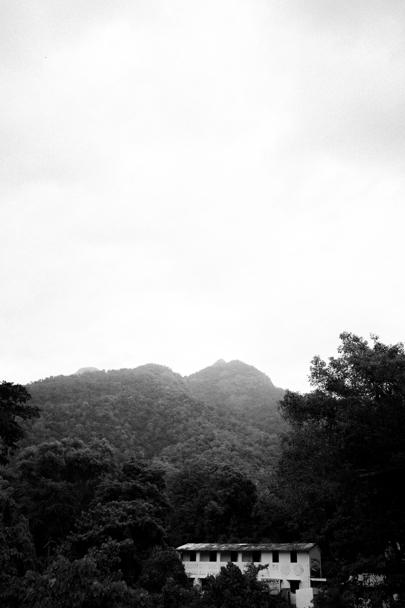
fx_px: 590
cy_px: 304
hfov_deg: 37.9
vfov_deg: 54.4
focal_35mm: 35
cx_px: 202
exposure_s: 1/200
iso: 640
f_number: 1.4
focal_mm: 35
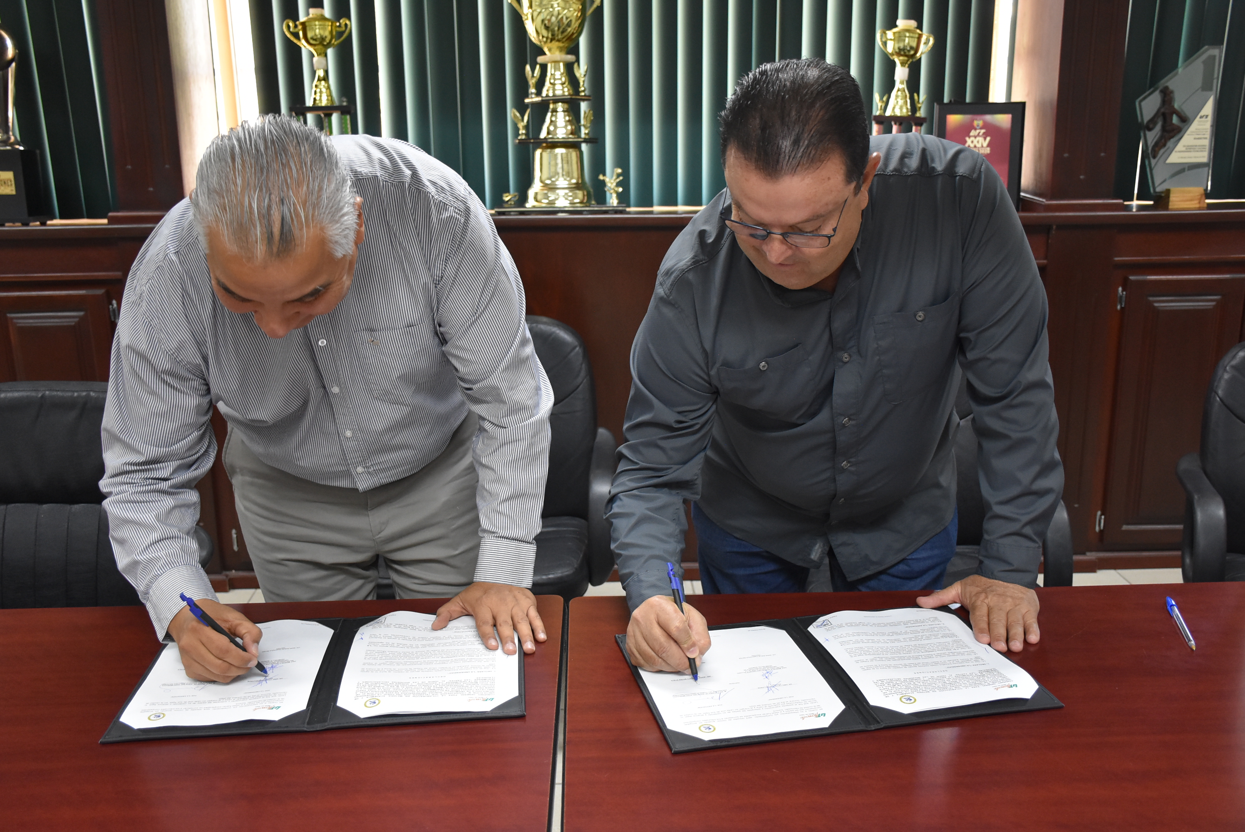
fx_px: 1246
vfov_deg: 36.9
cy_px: 416
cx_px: 622
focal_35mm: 36
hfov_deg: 53.1
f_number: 4
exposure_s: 1/60
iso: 1800
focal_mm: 24
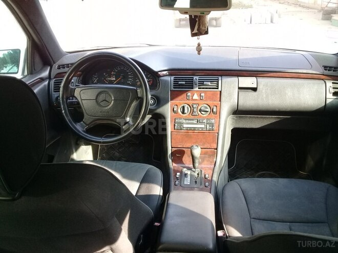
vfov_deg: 45.4
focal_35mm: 31
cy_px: 126
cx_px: 169
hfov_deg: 58.4
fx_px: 303
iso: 64
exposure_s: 1/50
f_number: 2.2
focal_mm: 3.3
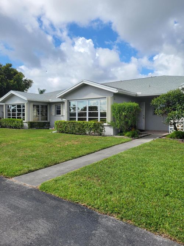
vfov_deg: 67.3
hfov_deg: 53.0
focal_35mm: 26
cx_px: 92
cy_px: 123
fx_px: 184
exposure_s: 1/2835
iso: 40
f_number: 1.8
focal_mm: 5.4
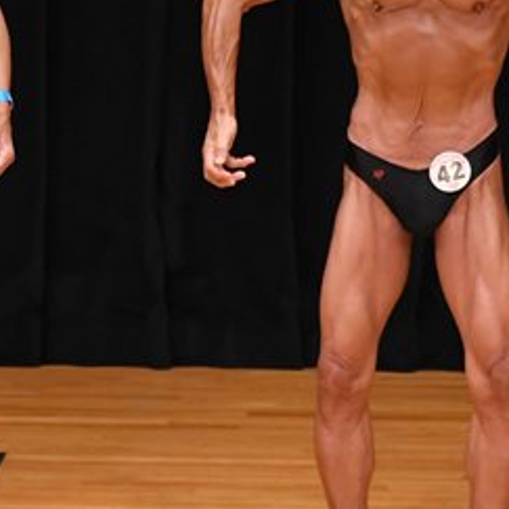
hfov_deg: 2.3
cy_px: 157
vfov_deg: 2.3
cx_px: 148
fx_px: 12843
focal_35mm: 772
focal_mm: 190
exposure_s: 1/400
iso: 3200
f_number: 5.6
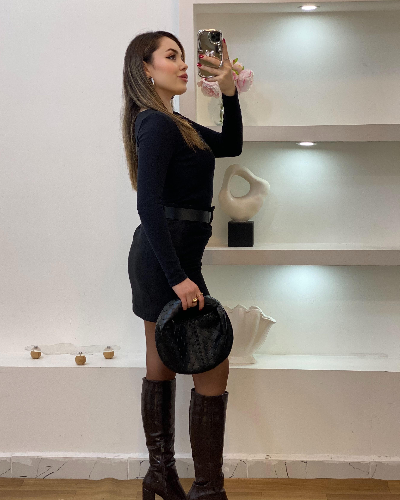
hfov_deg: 25.0
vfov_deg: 31.0
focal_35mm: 61
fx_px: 903
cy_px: 266
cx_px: 186
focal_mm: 6
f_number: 2
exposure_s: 1/100
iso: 80
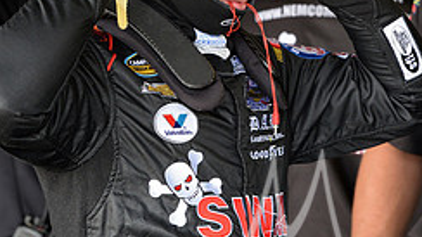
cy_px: 31
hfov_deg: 6.8
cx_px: 203
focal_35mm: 319
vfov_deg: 3.8
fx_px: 3568
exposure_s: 1/200
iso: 1250
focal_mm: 165
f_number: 8
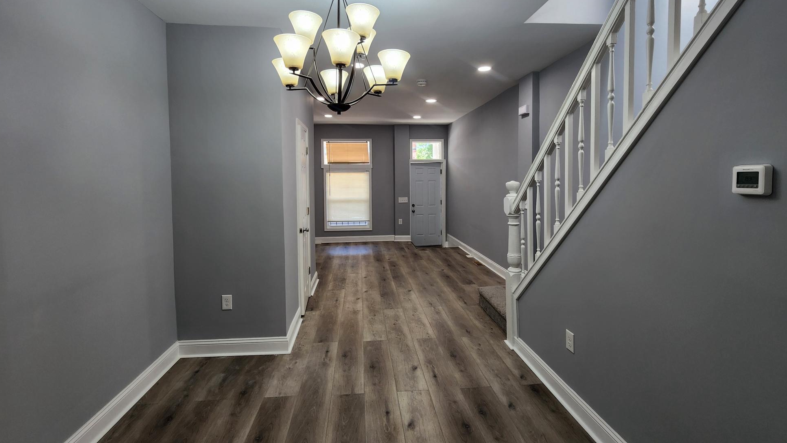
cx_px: 391
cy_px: 191
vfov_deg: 70.2
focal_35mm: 15
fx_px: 313
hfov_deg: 103.0
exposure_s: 1/60
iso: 64
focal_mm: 2.2
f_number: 2.2
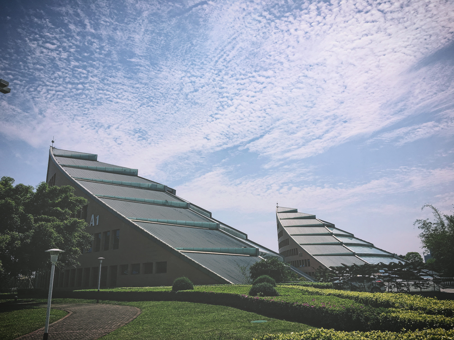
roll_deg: +1.2
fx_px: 380
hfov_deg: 61.7
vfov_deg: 48.2
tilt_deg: +15.6
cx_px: 227
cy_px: 170
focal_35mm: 29
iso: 25
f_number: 2.2
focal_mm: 4.15
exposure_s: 1/6993
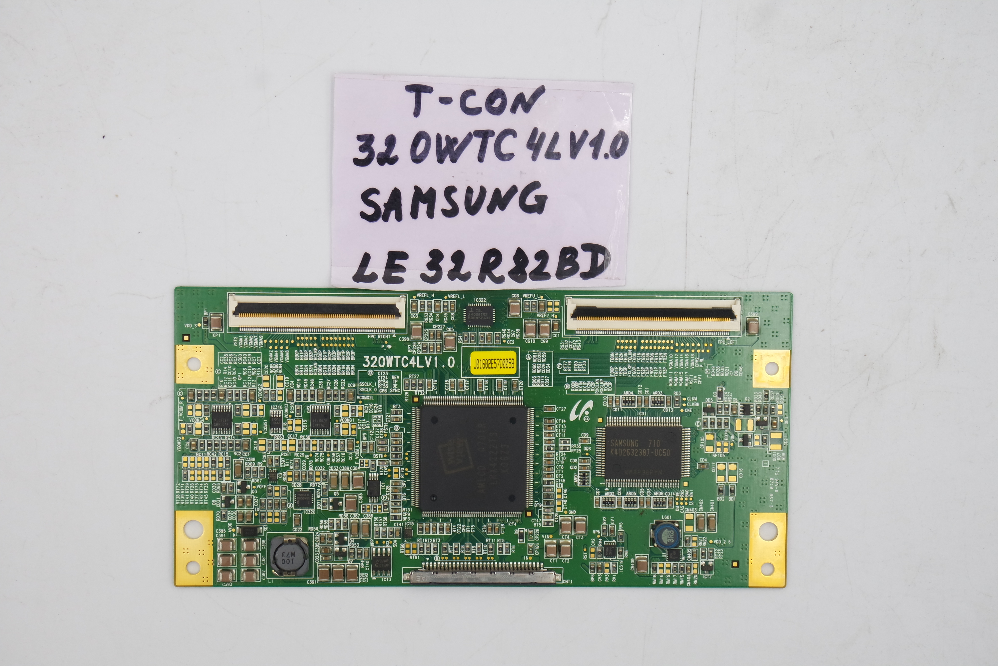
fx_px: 1996
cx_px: 499
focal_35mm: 72
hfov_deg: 28.1
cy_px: 333
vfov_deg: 18.9
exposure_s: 1/100
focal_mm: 27
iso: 200
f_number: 5.6
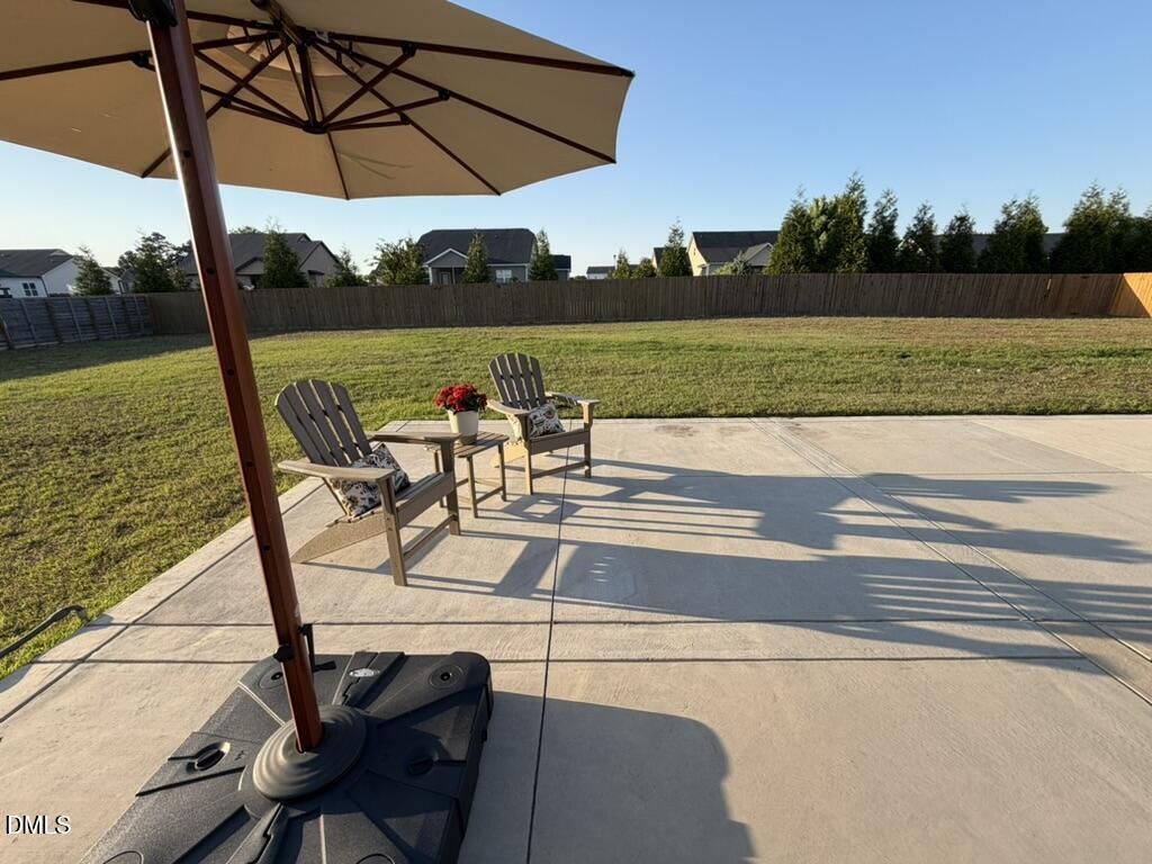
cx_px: 576
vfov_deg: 85.7
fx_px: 466
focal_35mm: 14
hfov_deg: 102.1
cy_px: 432
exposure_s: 1/625
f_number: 2.2
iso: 40
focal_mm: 2.22
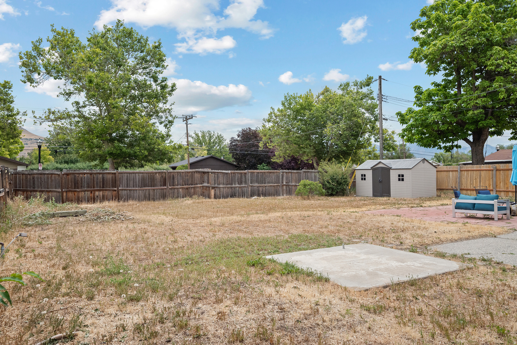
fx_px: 359
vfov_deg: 51.3
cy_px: 172
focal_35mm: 25
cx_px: 258
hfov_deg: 71.5
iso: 800
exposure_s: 1/800
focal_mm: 25
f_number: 8
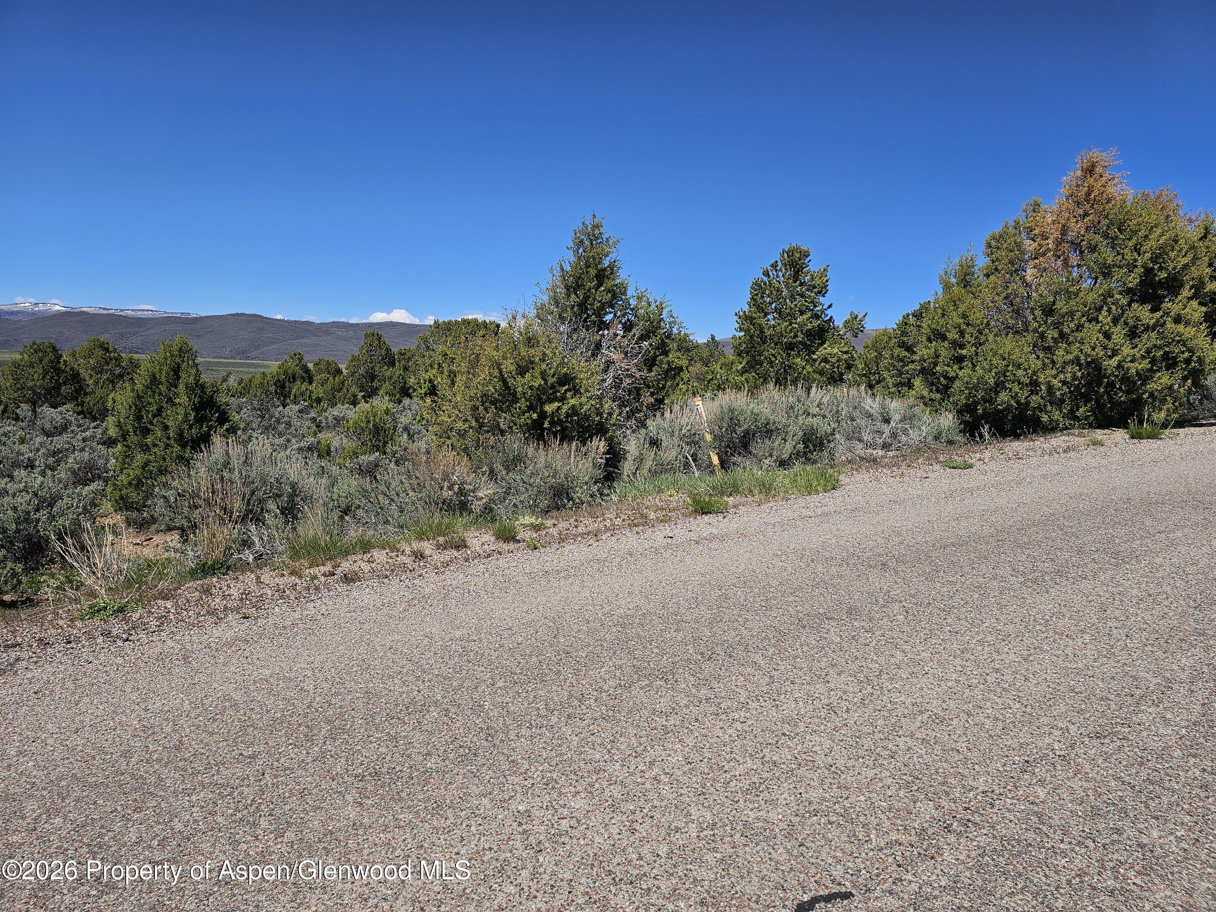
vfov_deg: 58.9
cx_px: 608
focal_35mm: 23
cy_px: 456
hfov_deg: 73.9
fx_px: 808
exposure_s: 1/1192
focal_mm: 6.3
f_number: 1.7
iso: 10
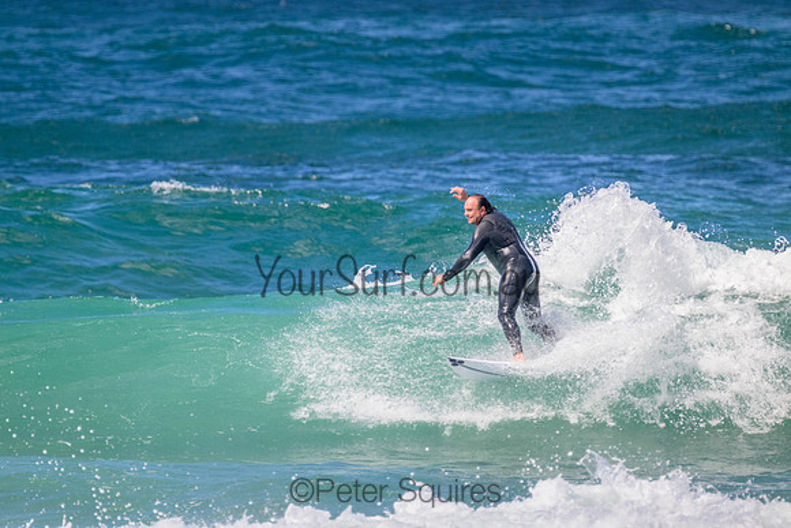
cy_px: 264
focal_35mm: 800
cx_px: 396
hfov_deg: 2.6
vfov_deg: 1.7
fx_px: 17581
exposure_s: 1/1600
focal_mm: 800
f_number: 11
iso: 1000
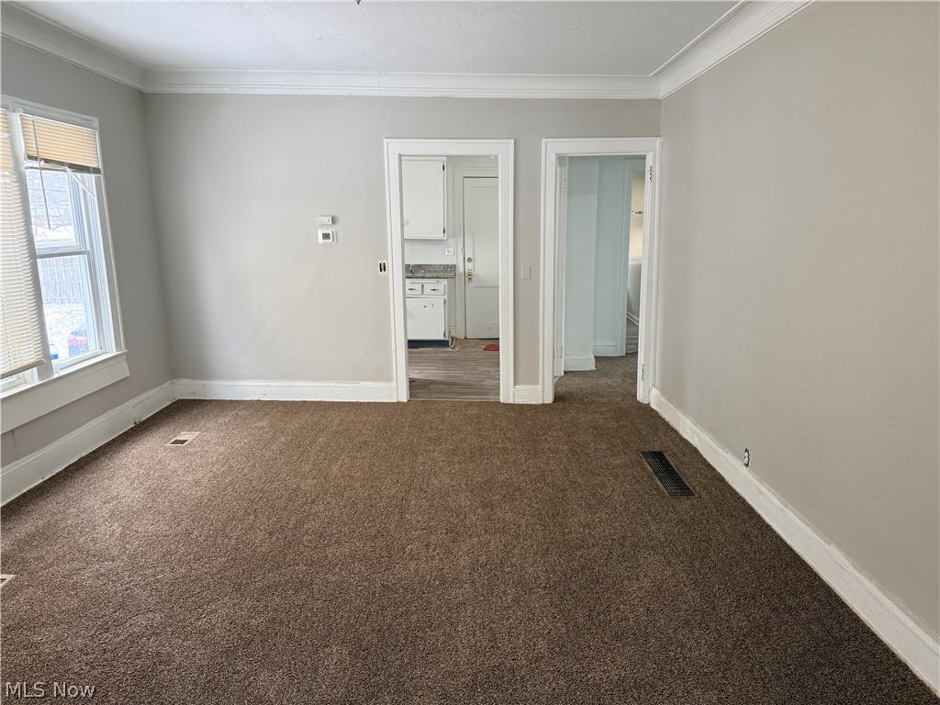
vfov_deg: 56.8
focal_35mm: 24
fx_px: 652
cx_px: 470
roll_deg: +0.6
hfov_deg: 71.6
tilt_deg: -10.4
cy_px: 352
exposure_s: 1/65
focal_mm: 6.76
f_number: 1.78
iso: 200
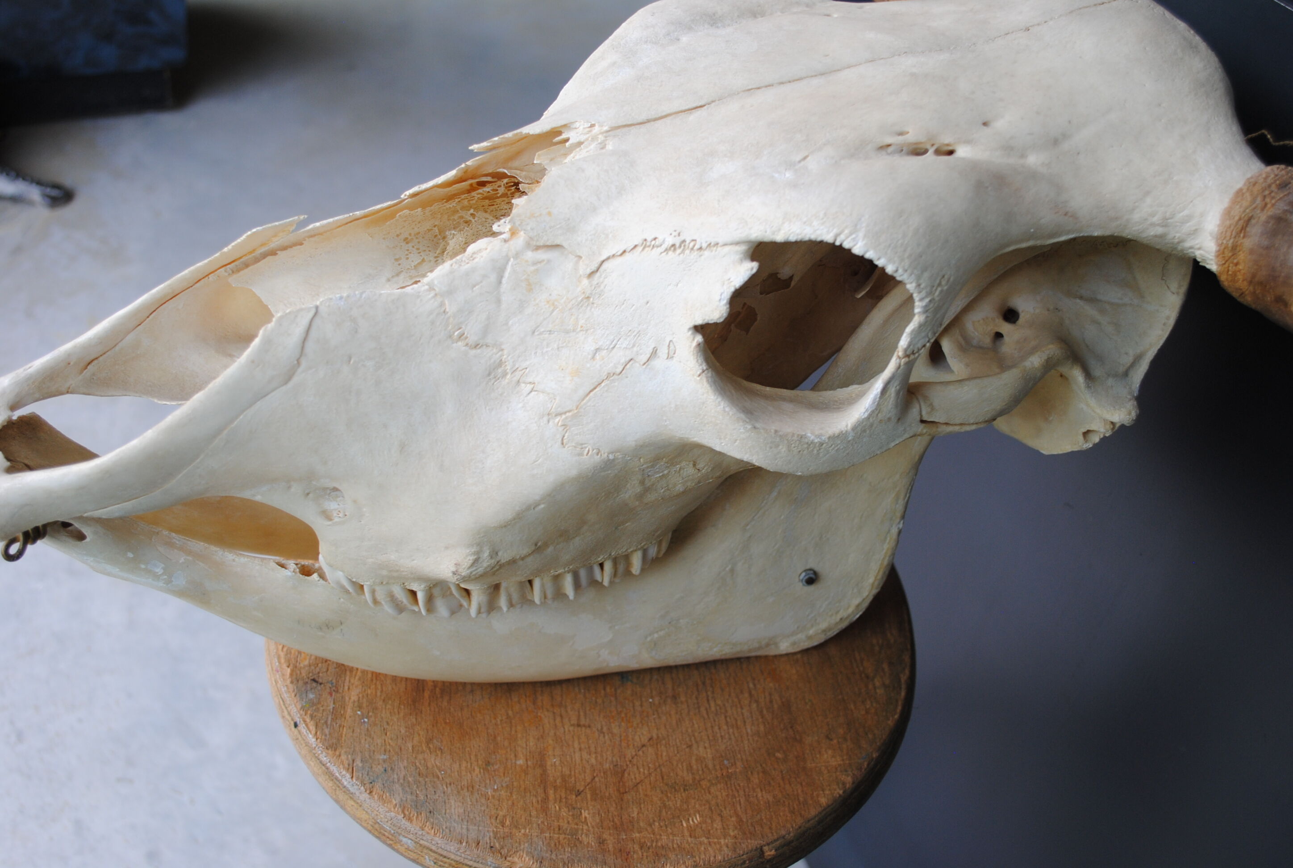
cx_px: 646
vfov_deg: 40.1
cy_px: 434
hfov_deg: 57.1
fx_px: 1188
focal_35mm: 33
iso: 200
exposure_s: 1/80
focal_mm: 22
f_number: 4.5
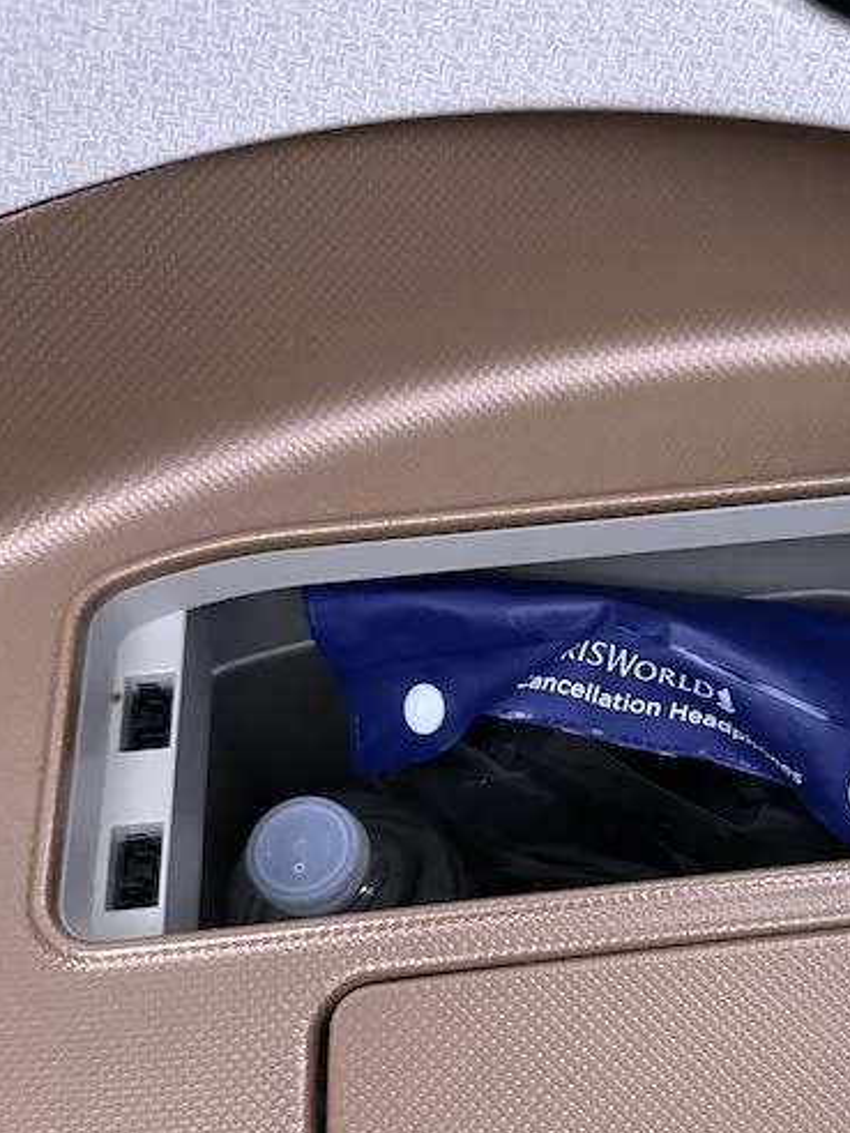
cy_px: 714
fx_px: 1277
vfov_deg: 47.4
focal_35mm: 39
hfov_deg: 35.7
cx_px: 668
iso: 800
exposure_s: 1/38
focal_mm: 6.86
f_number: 1.78
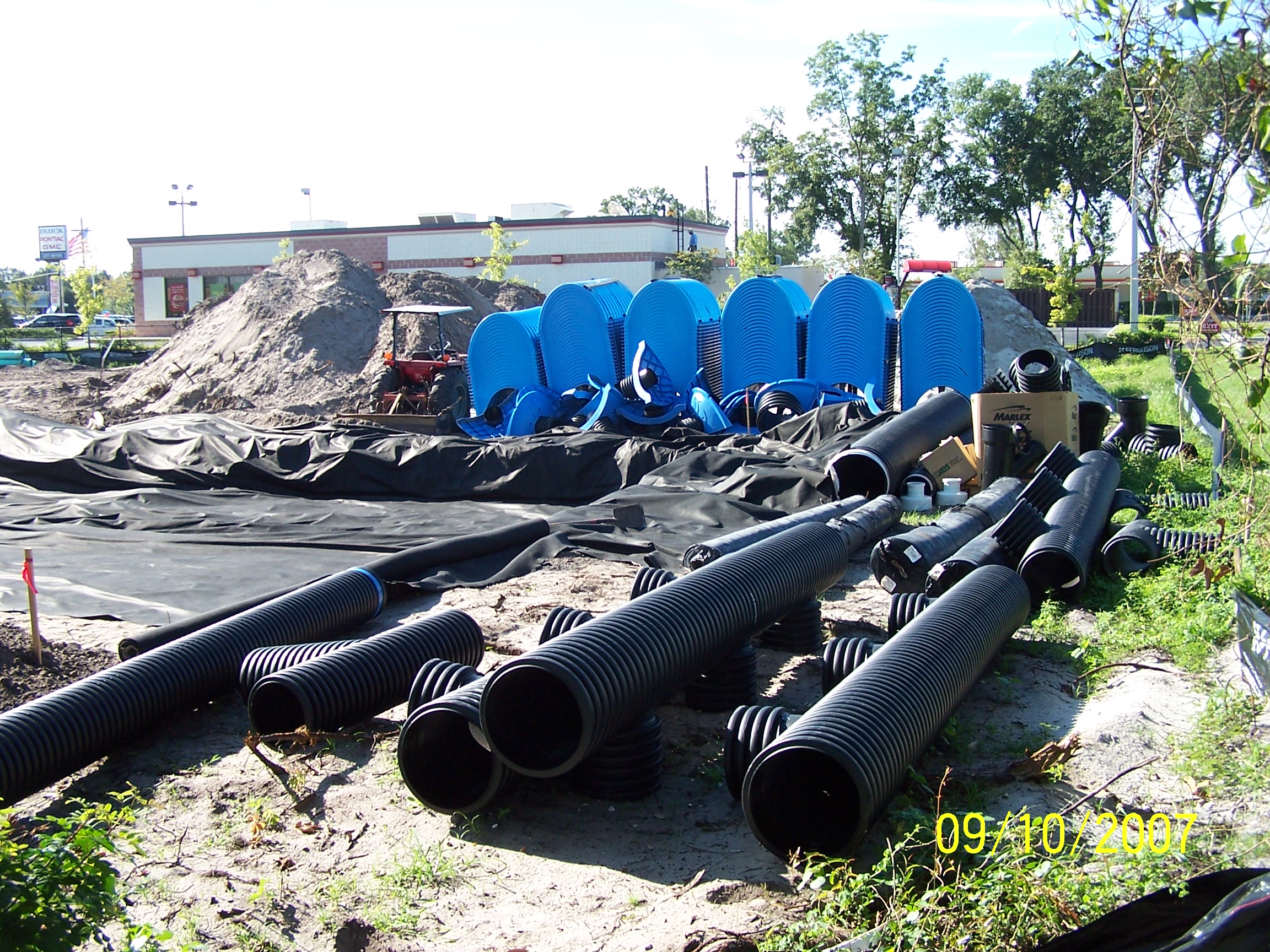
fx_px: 1394
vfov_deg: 37.7
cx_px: 635
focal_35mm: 38
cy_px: 476
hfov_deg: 49.0
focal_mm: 6.3
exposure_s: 1/350
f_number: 2.8
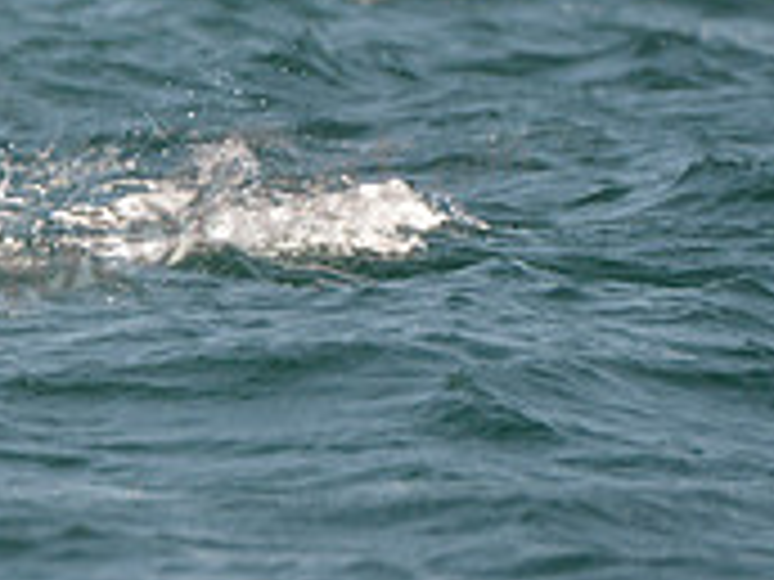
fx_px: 14467
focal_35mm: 647
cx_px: -333
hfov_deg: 3.1
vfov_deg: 2.3
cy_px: 47
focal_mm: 200
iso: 280
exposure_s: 1/1000
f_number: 3.2
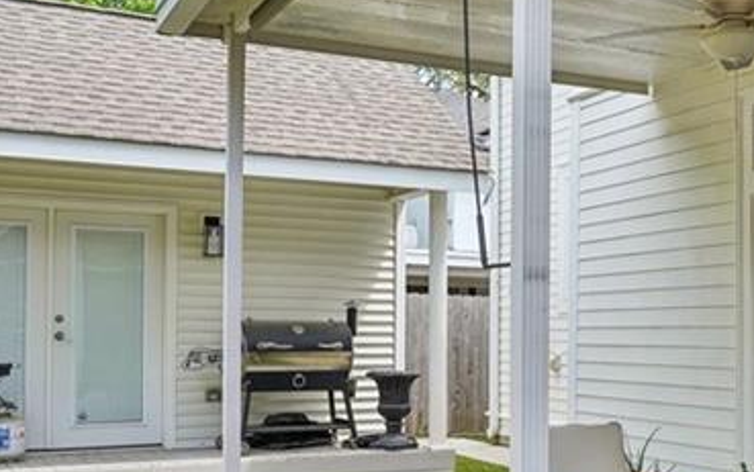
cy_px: 340
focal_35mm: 48
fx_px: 987
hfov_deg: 39.5
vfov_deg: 26.6
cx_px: 646
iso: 800
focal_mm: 17
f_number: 11
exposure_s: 1/160
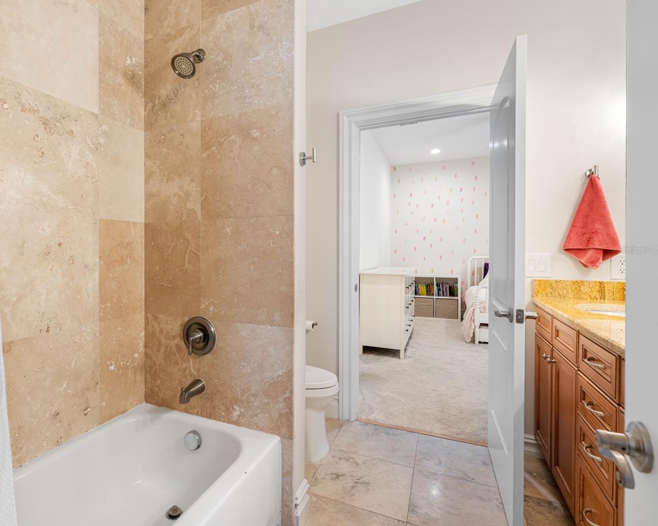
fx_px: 370
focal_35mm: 19
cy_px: 250
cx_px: 247
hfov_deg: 81.7
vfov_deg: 70.8
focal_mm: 16
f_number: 8
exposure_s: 1/6
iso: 800
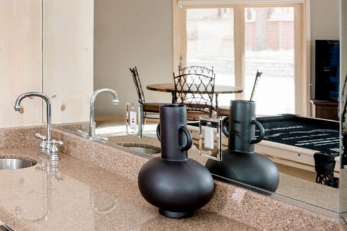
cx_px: 14
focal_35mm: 55
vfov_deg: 24.5
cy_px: 72
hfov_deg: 33.6
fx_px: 530
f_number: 3.5
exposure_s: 1/80
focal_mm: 24
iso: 500
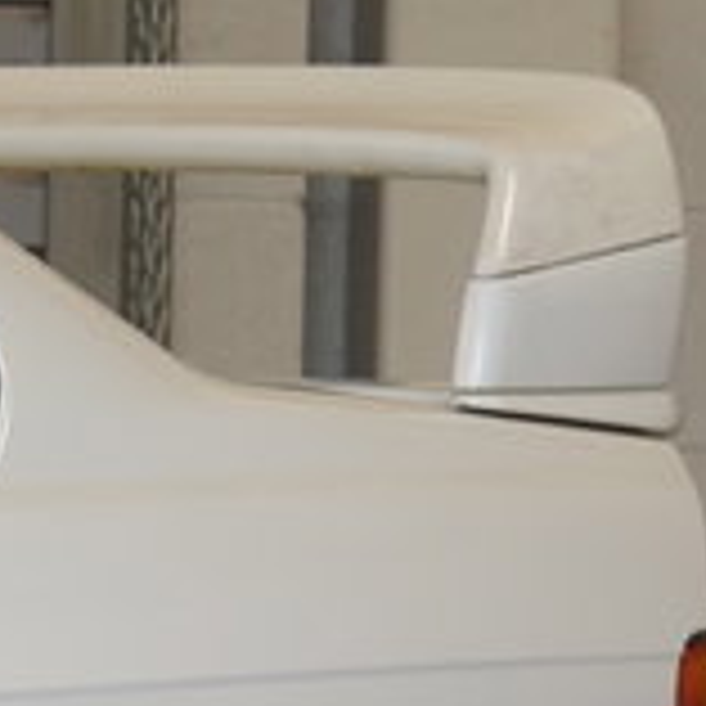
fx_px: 17767
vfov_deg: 2.3
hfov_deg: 2.2
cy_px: 875
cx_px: -2433
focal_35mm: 770
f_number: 7.1
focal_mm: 89
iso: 640
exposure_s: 1/100
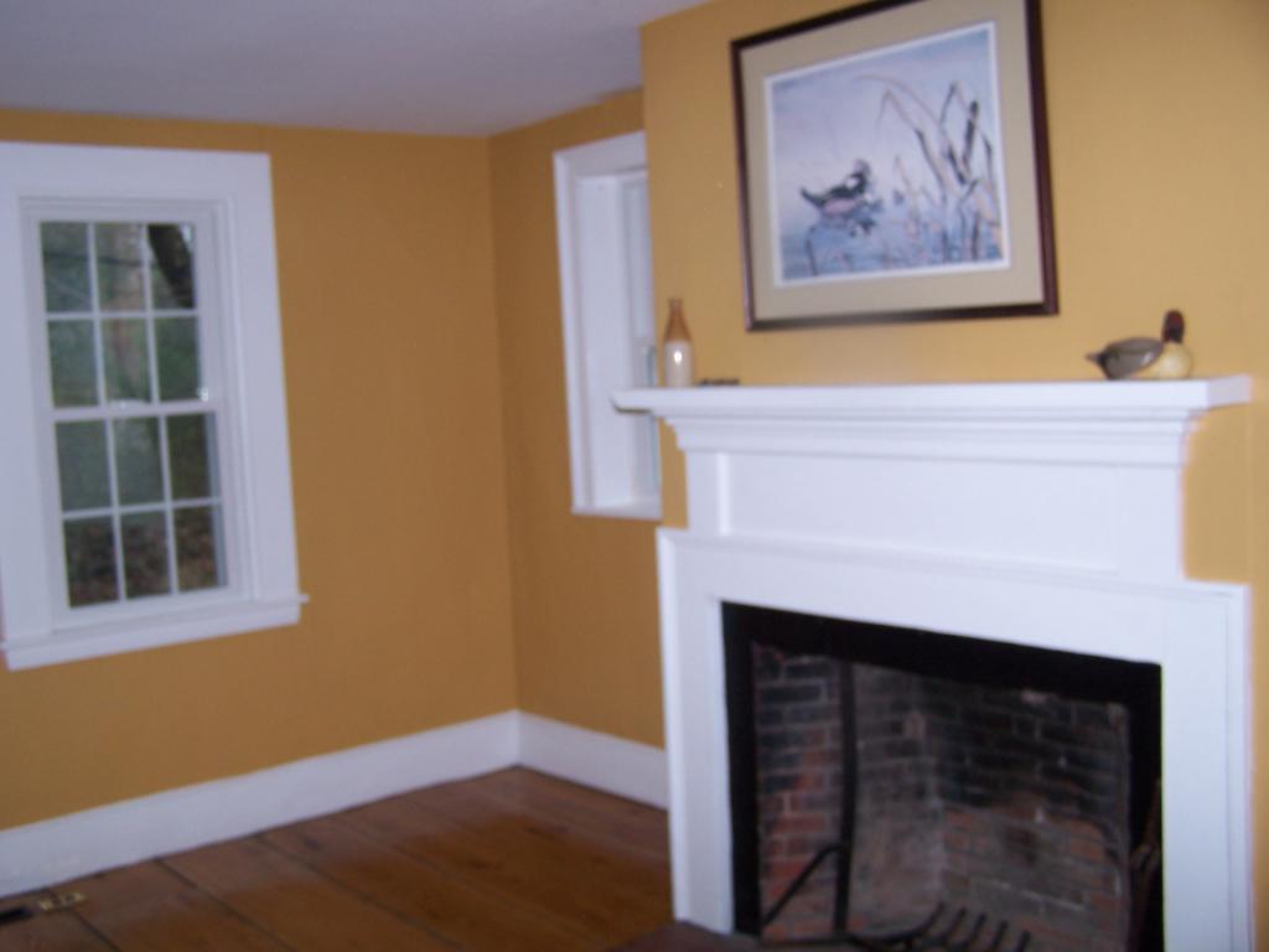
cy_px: 476
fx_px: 1393
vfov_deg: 37.7
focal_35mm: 38
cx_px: 634
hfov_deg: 49.0
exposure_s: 1/60
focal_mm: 6.3
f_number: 2.8
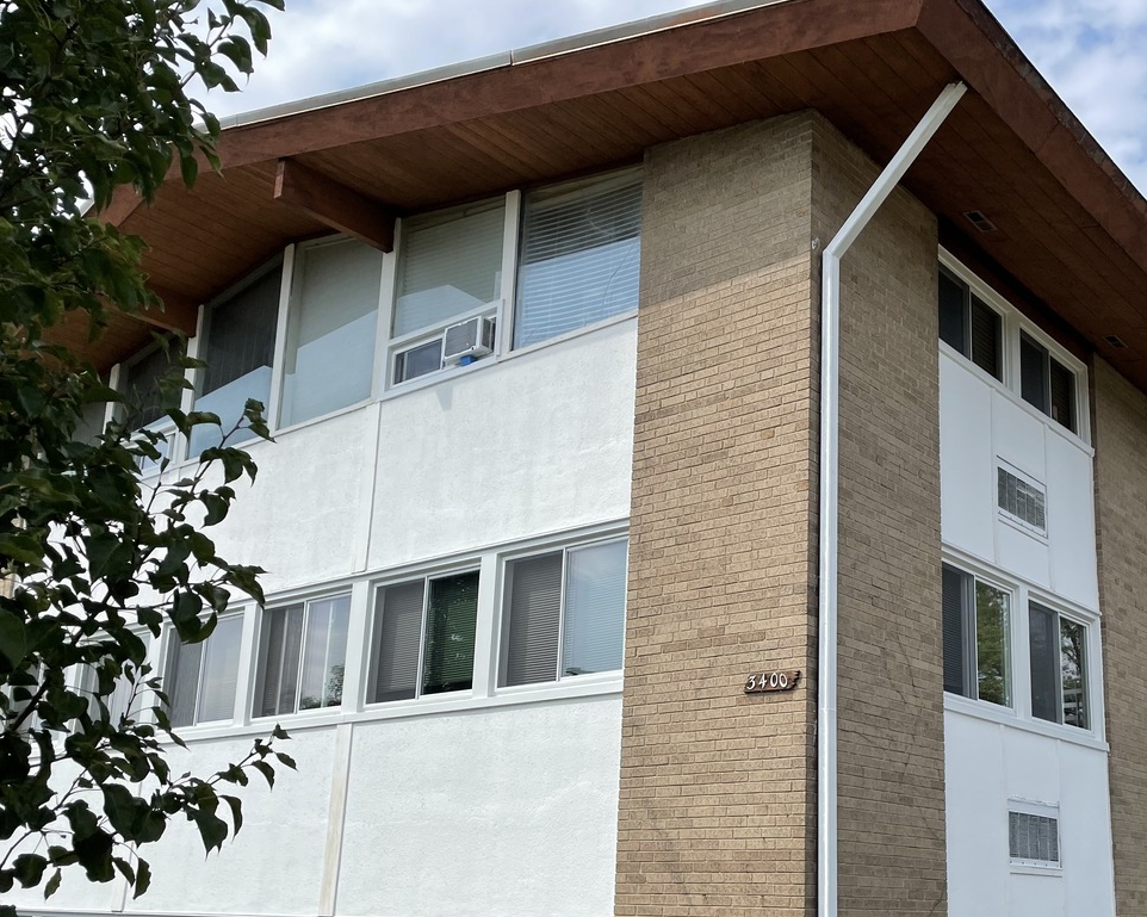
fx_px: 1290
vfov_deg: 38.7
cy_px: 605
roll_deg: -1.6
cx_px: 742
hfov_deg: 47.4
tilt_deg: +13.7
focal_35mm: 38
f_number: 1.6
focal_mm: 4.2
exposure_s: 1/4292
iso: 32
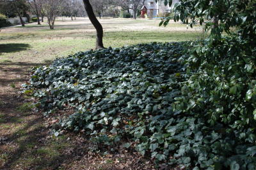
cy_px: 85
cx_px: 128
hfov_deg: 49.6
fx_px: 277
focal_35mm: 39
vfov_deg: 34.1
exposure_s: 1/125
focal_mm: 26
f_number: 13
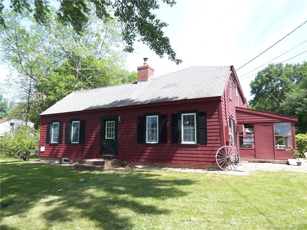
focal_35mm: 23
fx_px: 204
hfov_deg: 73.9
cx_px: 154
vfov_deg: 58.9
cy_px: 115
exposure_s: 1/250
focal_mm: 3.8
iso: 50
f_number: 2.8
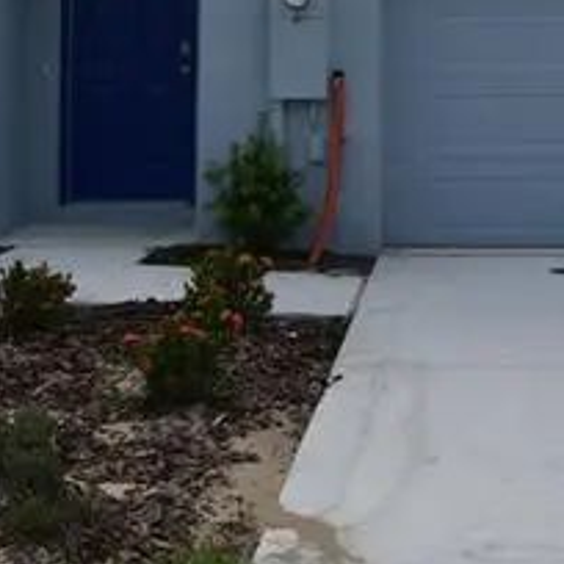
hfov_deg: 26.5
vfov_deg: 24.7
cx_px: 434
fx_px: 1180
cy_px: -83
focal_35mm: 64
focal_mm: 10
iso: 140
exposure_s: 1/500
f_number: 8
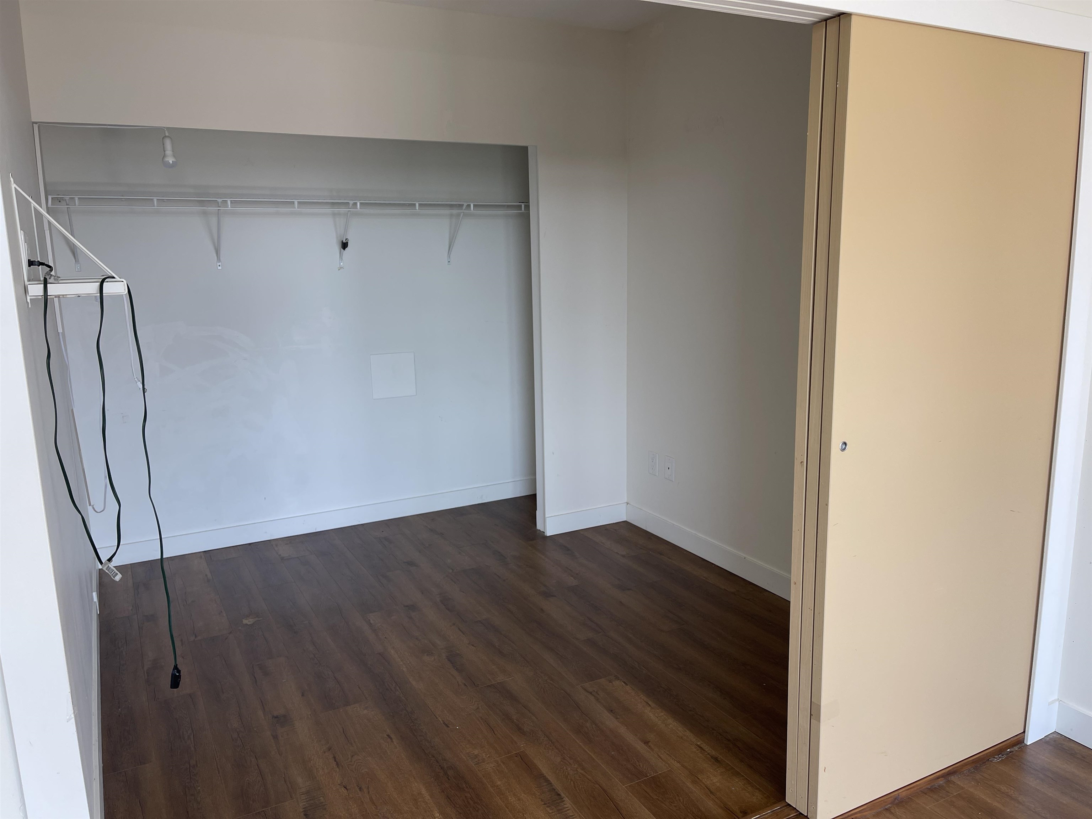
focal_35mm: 25
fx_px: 789
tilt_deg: -11.3
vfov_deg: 54.9
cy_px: 410
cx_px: 546
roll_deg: +1.1
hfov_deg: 69.4
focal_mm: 5.1
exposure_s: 1/121
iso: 40
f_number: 1.6
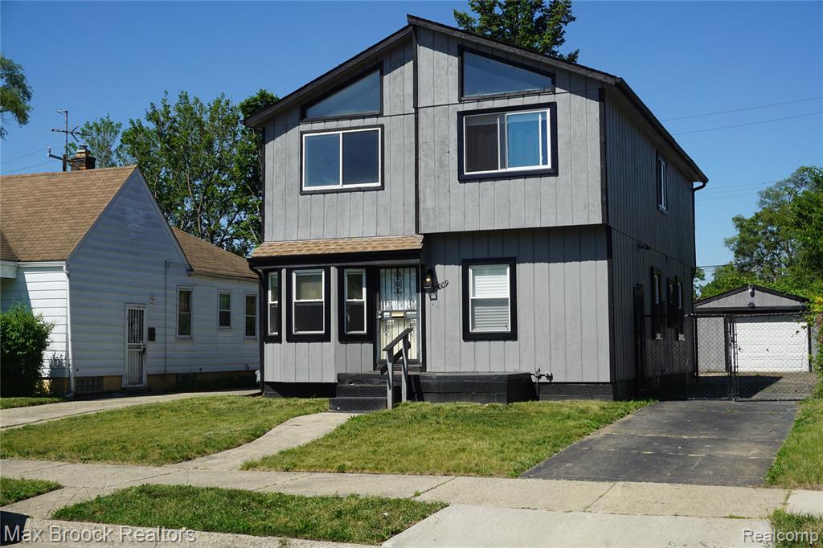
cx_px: 412
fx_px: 1063
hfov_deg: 42.3
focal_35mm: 46
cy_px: 274
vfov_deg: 28.9
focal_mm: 31
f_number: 11
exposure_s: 1/160
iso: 100
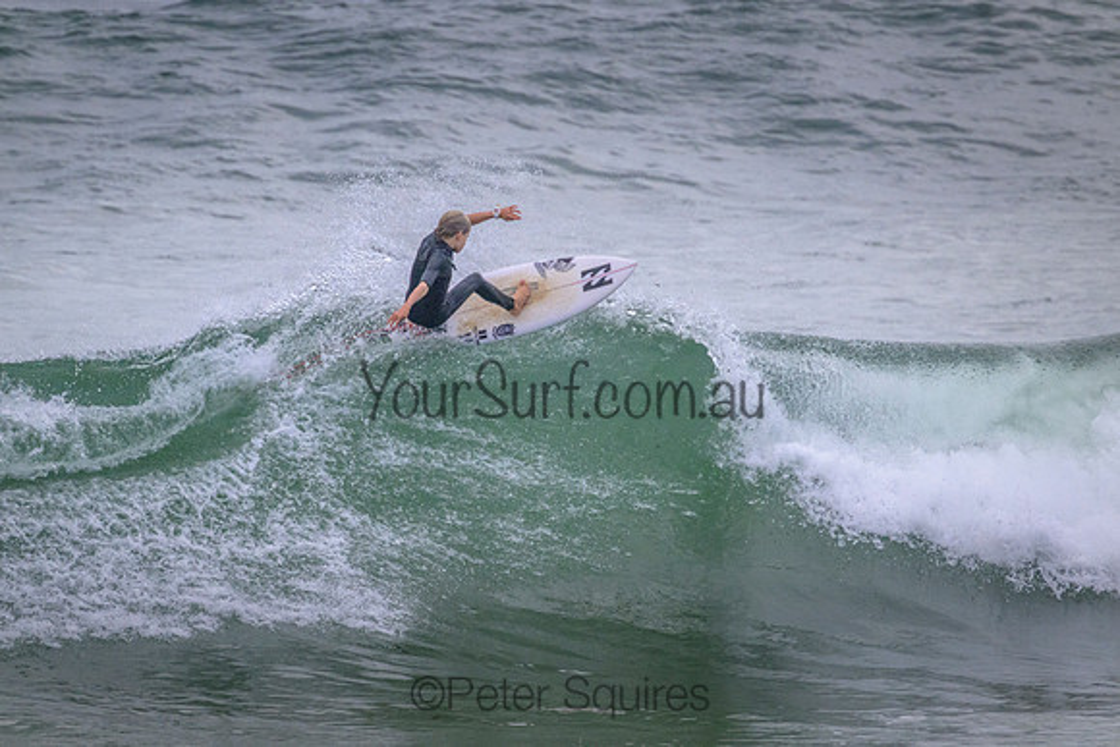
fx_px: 24894
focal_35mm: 800
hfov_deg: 2.6
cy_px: 374
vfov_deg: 1.7
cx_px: 560
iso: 3600
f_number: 11
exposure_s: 1/2000
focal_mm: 800
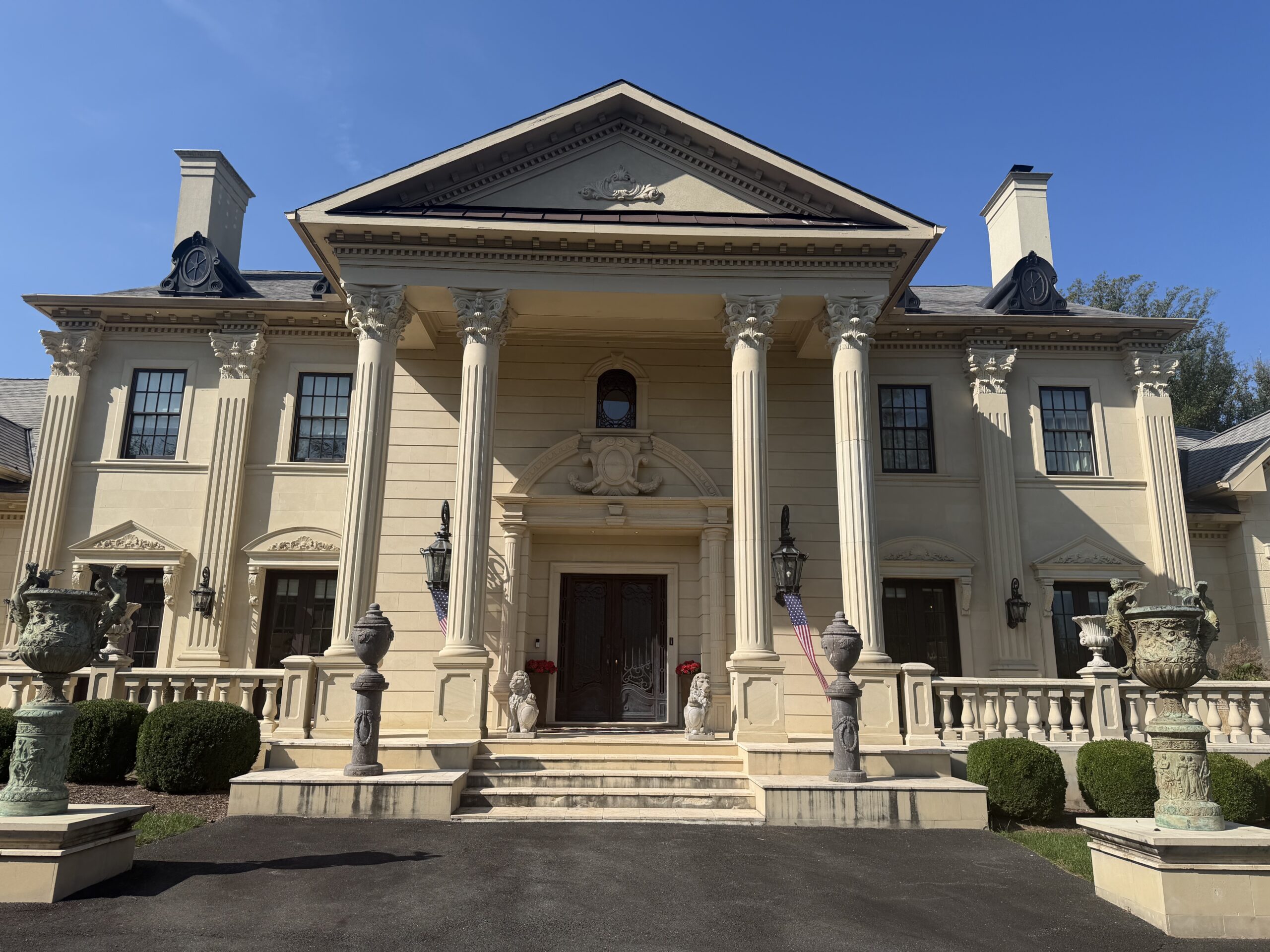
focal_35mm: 24
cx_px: 635
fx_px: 881
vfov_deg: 56.8
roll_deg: -0.3
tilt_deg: +14.0
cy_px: 476
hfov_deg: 71.6
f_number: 1.78
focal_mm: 6.76
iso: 80
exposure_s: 1/5714
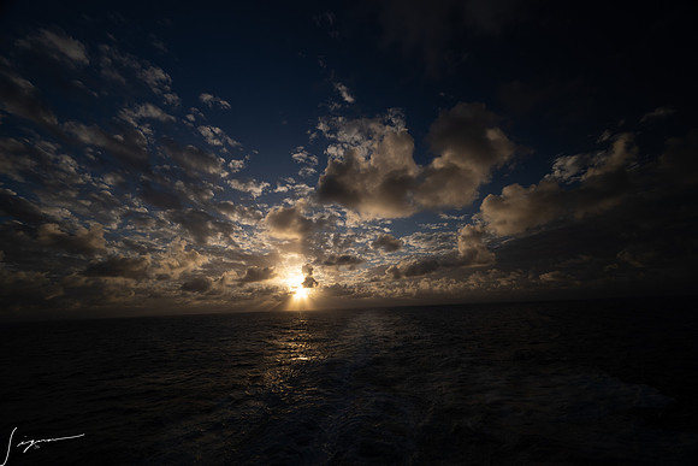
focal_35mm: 14
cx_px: 349
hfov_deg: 104.2
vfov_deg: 81.2
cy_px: 233
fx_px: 271
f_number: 13
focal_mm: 14
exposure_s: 1/200
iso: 125
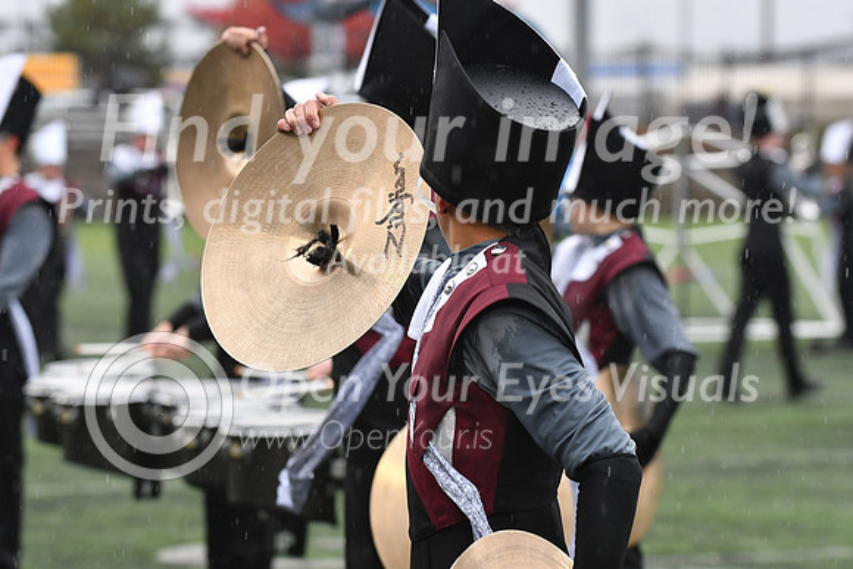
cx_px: 426
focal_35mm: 180
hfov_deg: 11.4
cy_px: 284
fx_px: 4266
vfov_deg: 7.6
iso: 800
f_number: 4
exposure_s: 1/500
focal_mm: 120
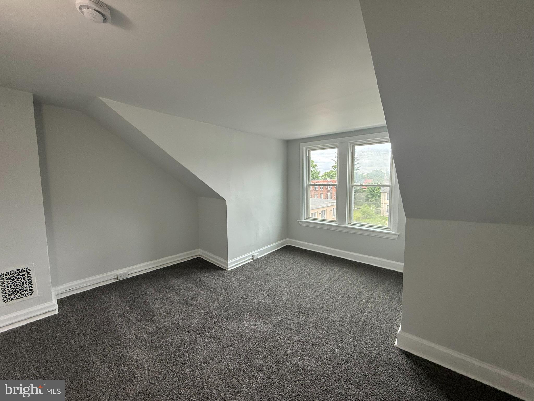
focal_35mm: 14
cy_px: 200
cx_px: 267
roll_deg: +0.3
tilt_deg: -5.3
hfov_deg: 102.1
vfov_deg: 85.7
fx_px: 216
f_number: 2.2
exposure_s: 1/99
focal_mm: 2.22
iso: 100
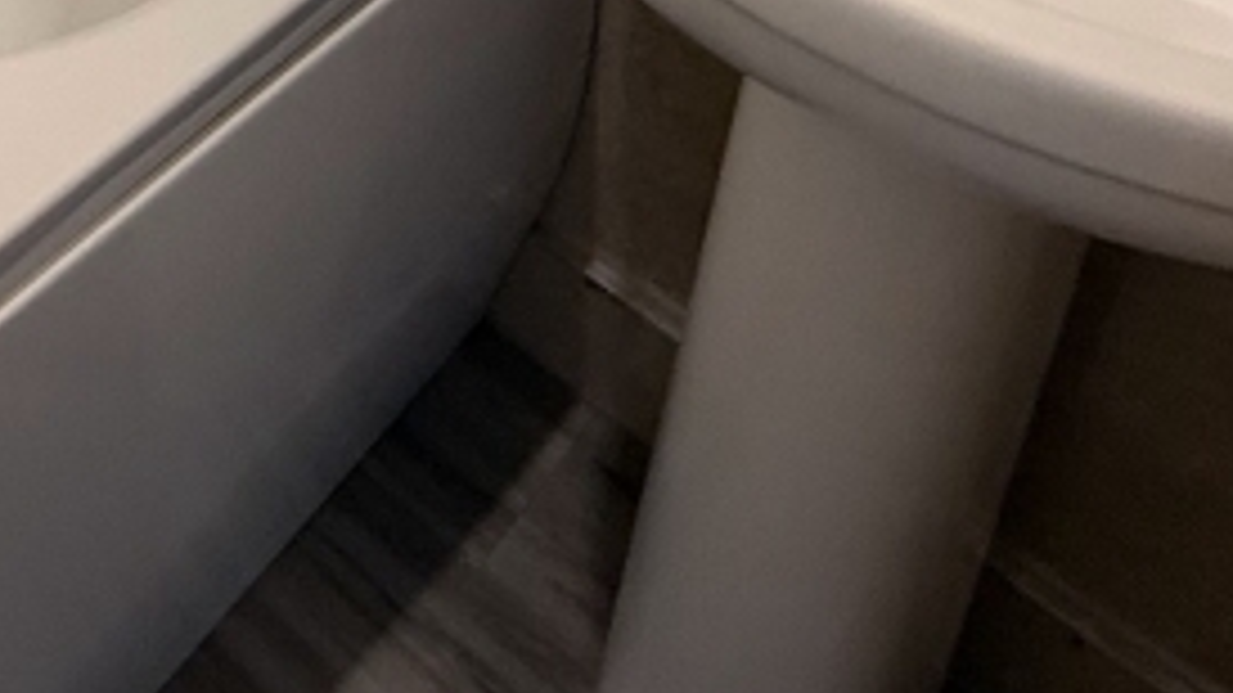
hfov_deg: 32.7
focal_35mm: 57
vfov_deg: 15.5
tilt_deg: -21.5
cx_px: -86
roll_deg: -0.8
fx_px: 1863
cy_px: -796
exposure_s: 1/100
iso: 320
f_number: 2.2
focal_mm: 2.22
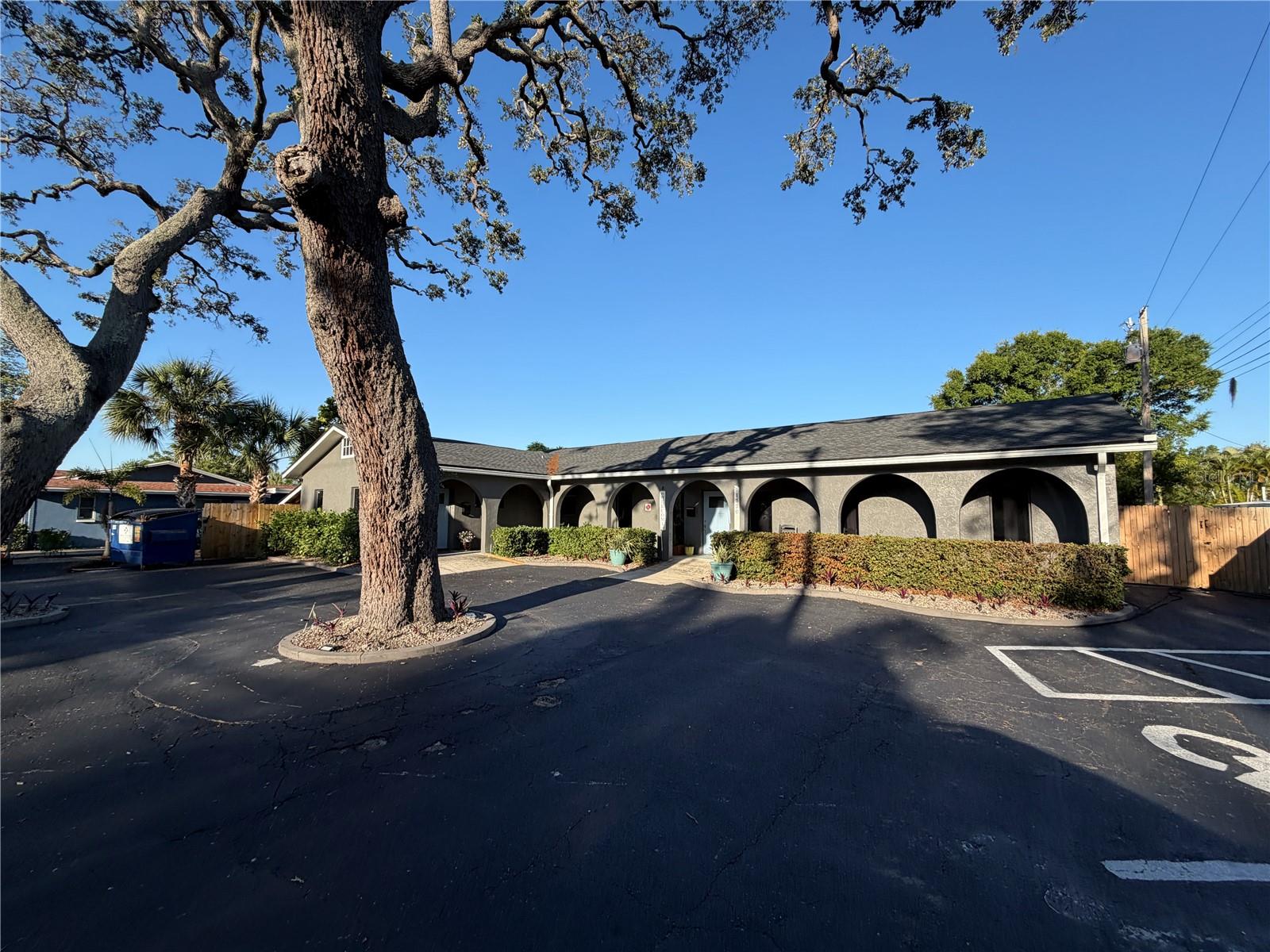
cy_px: 476
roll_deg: -1.2
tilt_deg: +4.1
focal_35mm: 14
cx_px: 635
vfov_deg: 85.7
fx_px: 514
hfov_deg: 102.1
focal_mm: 2.22
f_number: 2.2
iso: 40
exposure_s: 1/770
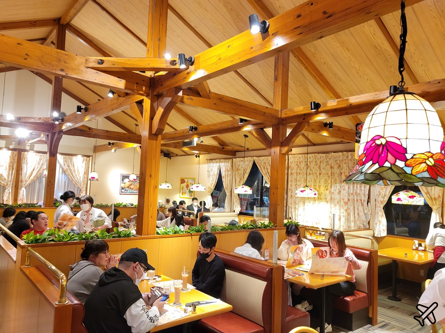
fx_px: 334
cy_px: 166
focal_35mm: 26
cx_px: 222
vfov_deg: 53.1
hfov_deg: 67.3
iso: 500
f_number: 1.8
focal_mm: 5.4
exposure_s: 1/50
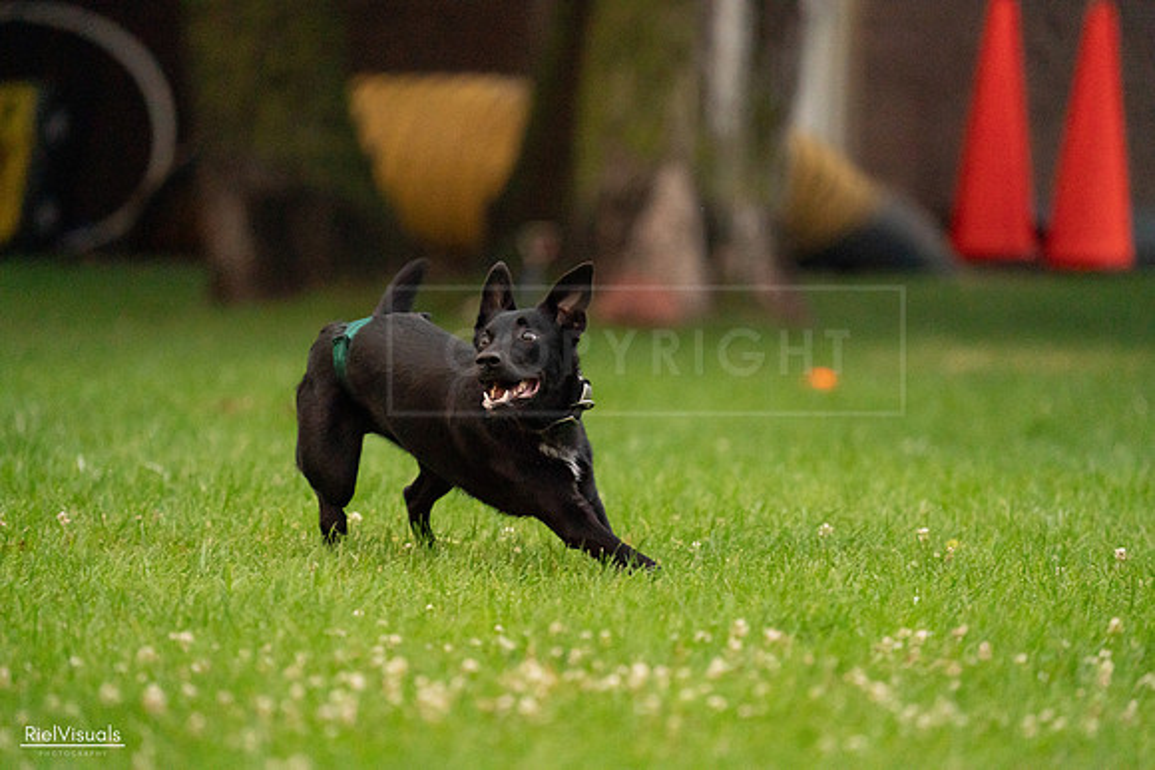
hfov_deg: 4.6
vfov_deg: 3.0
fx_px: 14504
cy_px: 385
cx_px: 578
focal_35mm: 452
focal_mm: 452
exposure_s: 1/1600
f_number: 6.3
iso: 6400
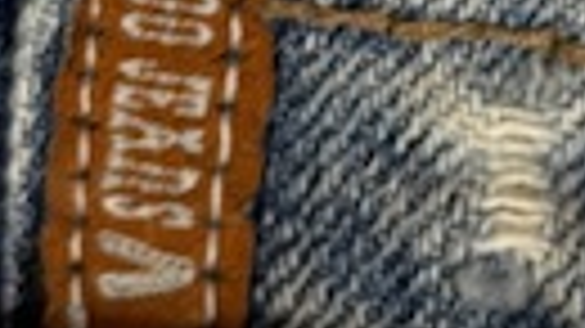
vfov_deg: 4.7
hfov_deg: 8.4
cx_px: 490
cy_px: -211
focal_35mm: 257
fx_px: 3985
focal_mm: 6.76
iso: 64
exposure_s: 1/50
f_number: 1.78
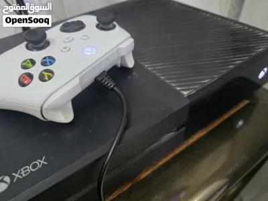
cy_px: 100
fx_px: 178
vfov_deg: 58.9
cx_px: 134
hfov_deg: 73.9
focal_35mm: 23
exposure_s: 1/51
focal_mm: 6.3
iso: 1600
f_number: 1.7
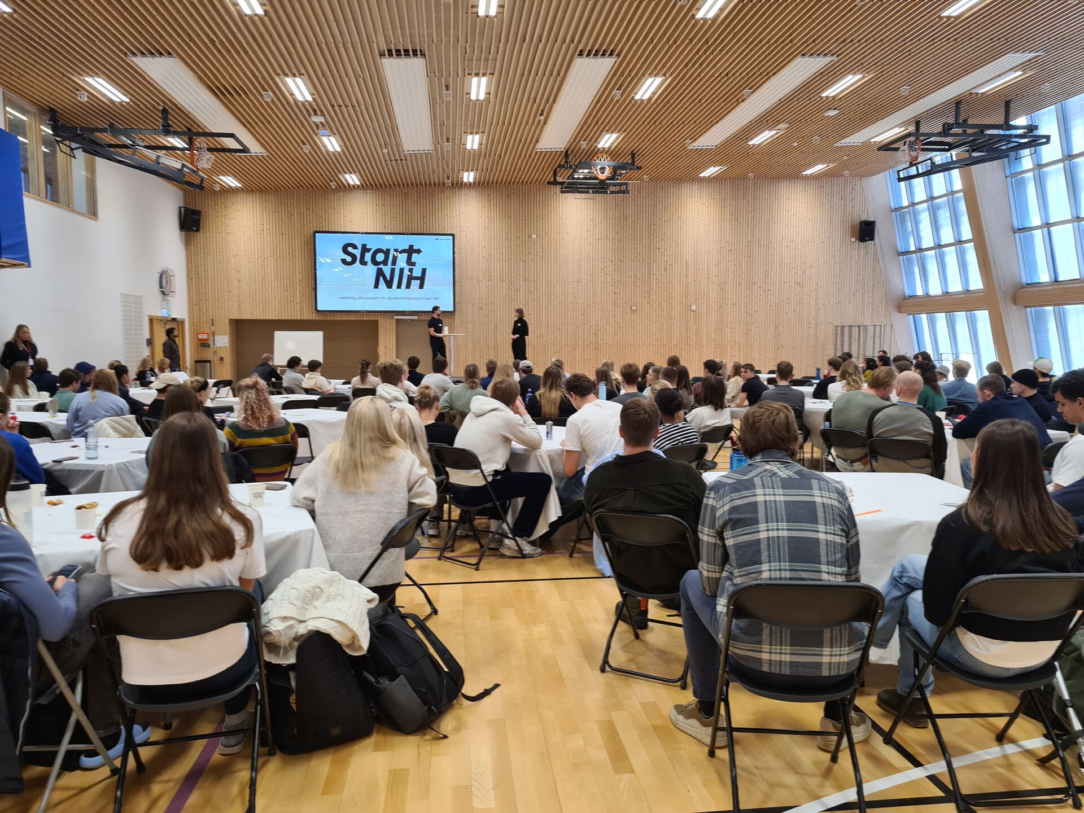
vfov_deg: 53.1
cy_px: 406
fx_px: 814
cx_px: 542
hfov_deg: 67.3
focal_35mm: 26
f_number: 1.8
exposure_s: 1/120
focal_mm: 5.4
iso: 100
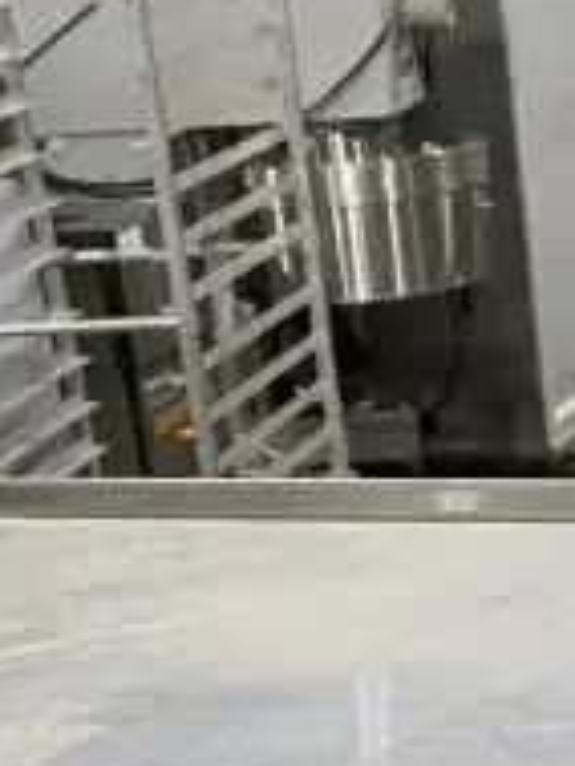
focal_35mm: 112
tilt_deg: -34.8
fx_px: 2478
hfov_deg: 13.0
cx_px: 611
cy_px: 1595
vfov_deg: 14.3
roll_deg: +4.5
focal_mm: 4.25
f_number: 1.8
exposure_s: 1/60
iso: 125
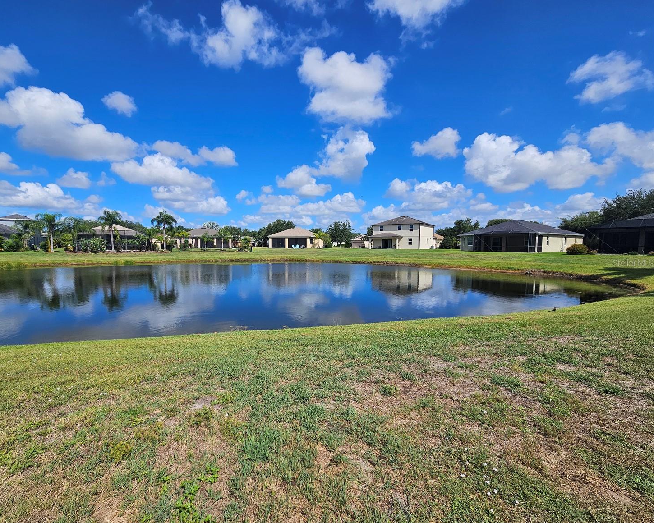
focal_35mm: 14
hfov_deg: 100.4
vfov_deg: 88.0
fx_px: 271
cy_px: 263
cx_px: 295
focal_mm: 2.2
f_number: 2.2
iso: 50
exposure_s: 1/3550
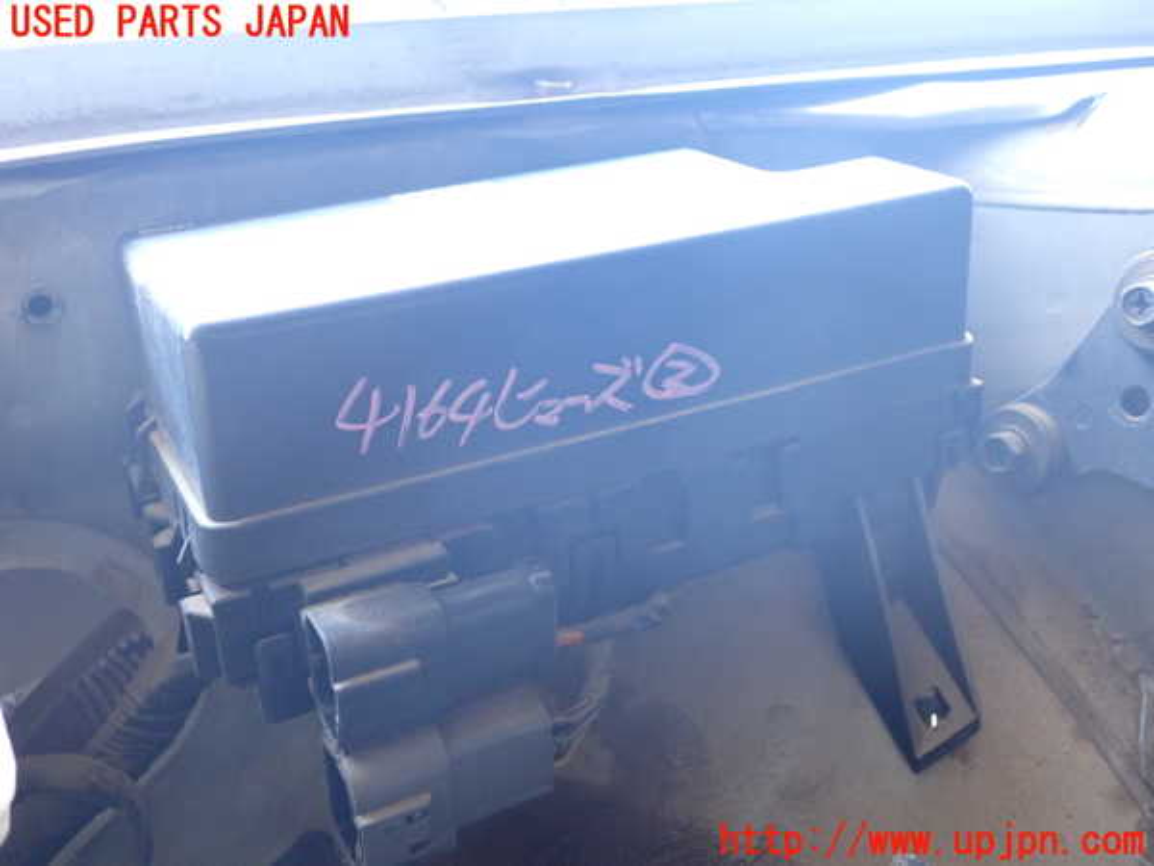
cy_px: 433
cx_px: 577
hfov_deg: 49.0
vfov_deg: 37.7
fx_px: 1267
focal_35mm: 38
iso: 500
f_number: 2.7
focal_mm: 6.83
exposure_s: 1/125
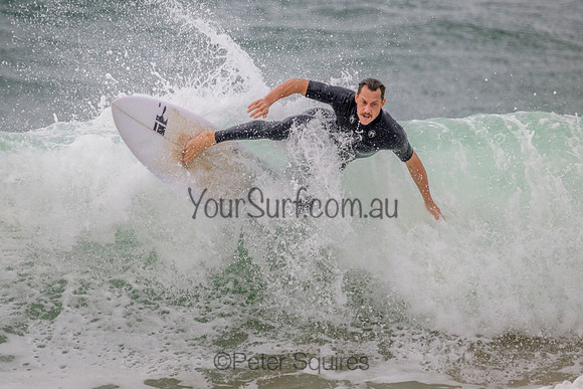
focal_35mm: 921
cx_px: 276
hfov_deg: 2.2
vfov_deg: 1.5
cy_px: 171
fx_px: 14917
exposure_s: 1/2000
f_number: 11
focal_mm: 800
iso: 2200
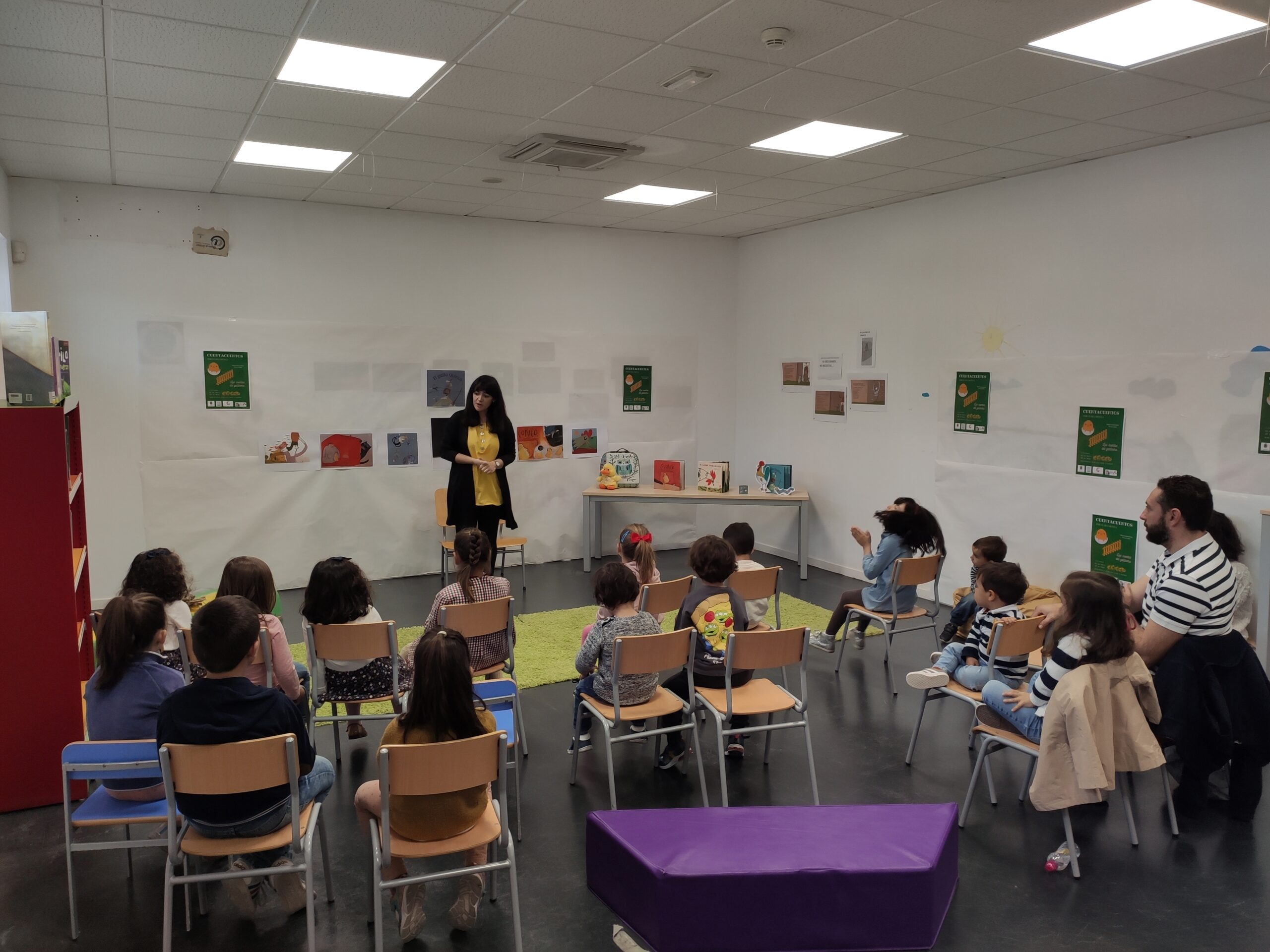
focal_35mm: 26
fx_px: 954
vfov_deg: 53.1
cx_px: 635
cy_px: 476
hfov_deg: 67.3
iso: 202
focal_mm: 4.77
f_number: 1.75
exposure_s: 1/100
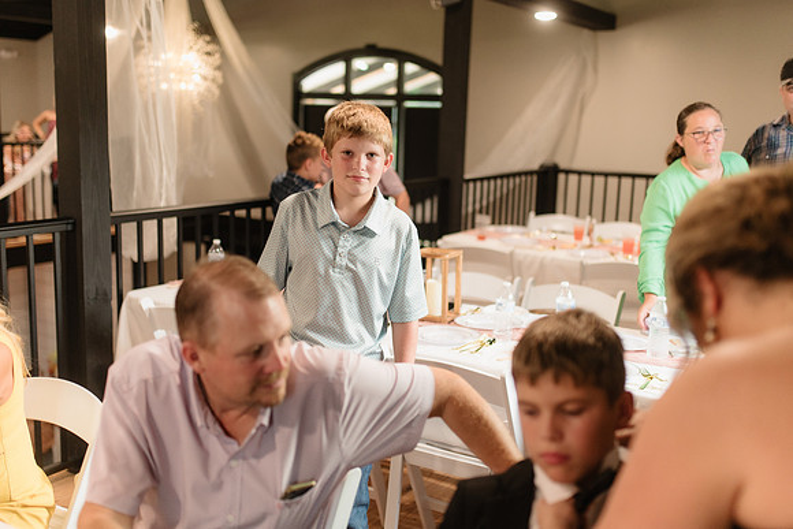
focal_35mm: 40
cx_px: 385
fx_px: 880
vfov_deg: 33.4
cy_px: 248
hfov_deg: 48.5
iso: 1250
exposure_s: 1/200
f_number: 1.4
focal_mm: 35
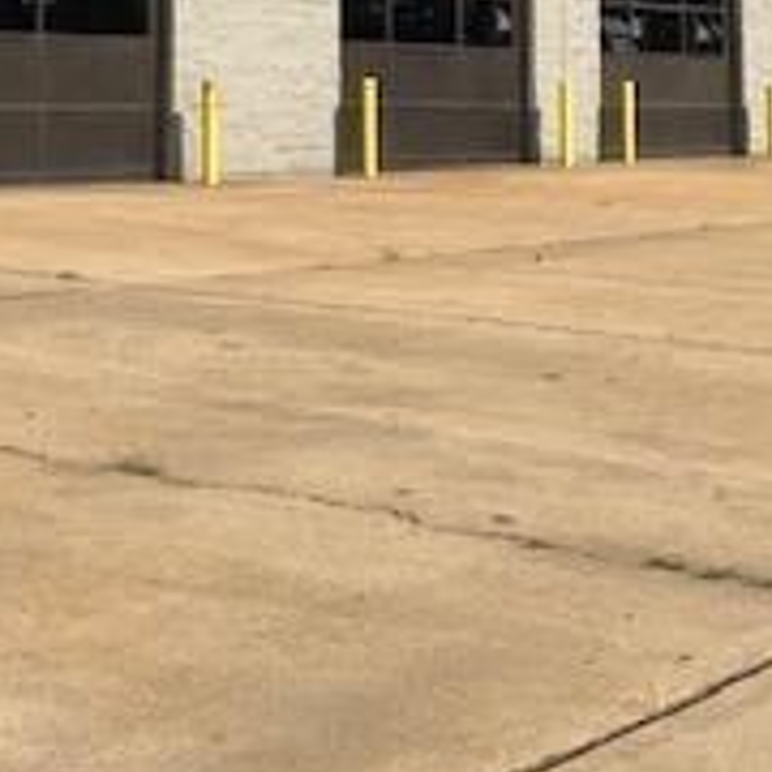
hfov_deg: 19.2
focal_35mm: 88
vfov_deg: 19.2
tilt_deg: +4.1
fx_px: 2220
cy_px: -4
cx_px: 776
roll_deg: +1.0
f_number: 1.8
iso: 20
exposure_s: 1/2857
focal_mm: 3.99
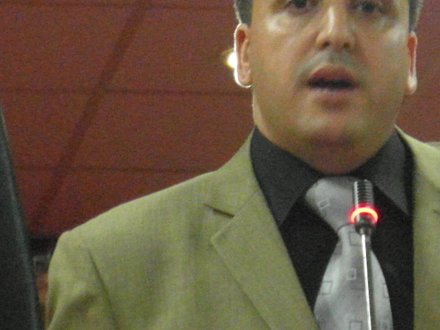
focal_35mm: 389
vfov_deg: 3.8
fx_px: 4945
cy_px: 34
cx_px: 301
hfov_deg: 5.1
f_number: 4.4
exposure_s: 1/8
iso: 800
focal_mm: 19.5
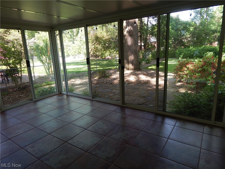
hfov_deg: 76.4
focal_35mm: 22
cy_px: 84
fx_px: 143
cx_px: 112
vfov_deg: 61.1
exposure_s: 1/80
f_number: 3
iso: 125
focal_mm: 4
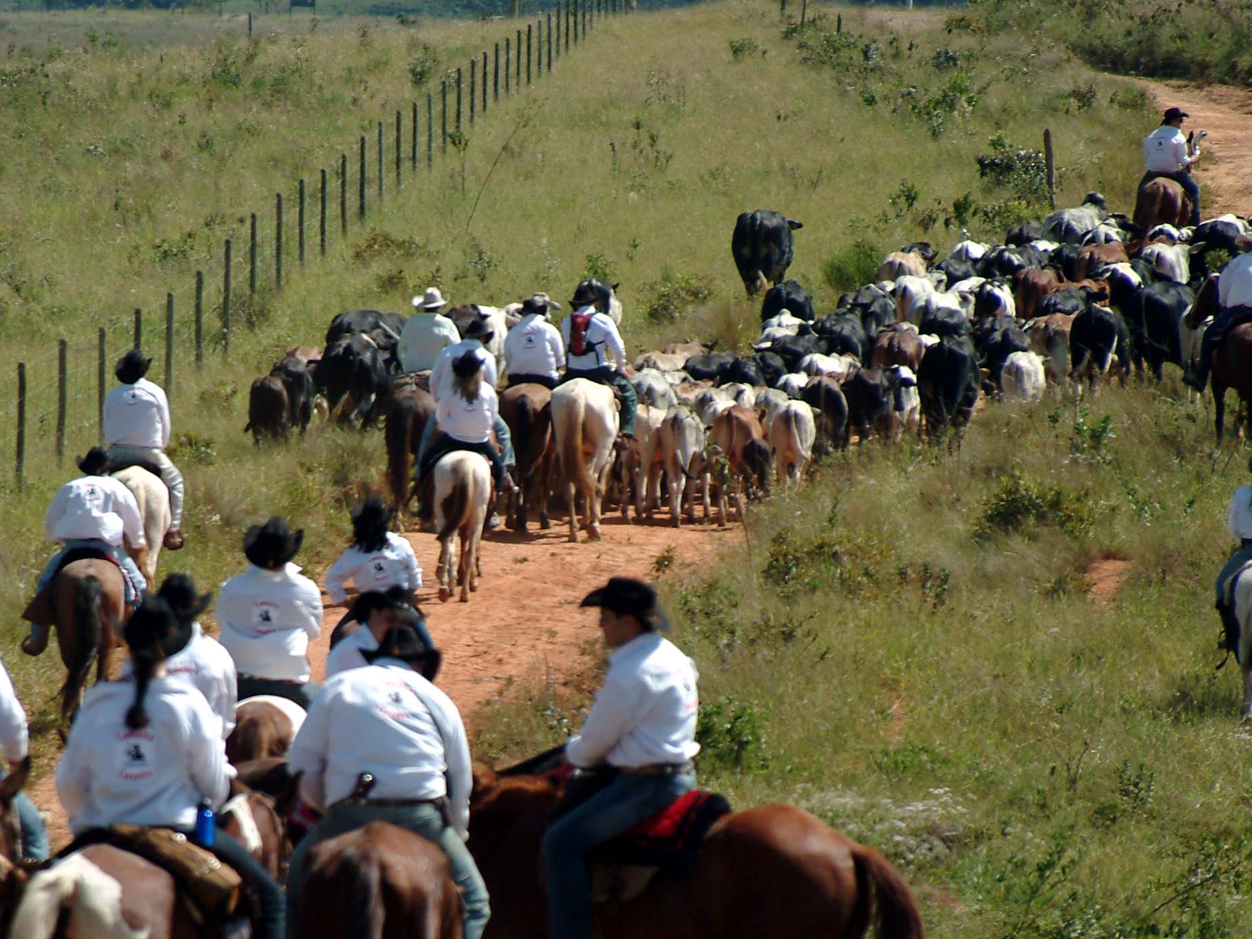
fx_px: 16963
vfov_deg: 3.2
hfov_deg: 4.2
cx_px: 422
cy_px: 637
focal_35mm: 469
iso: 100
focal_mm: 200
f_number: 5.6
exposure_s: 1/500
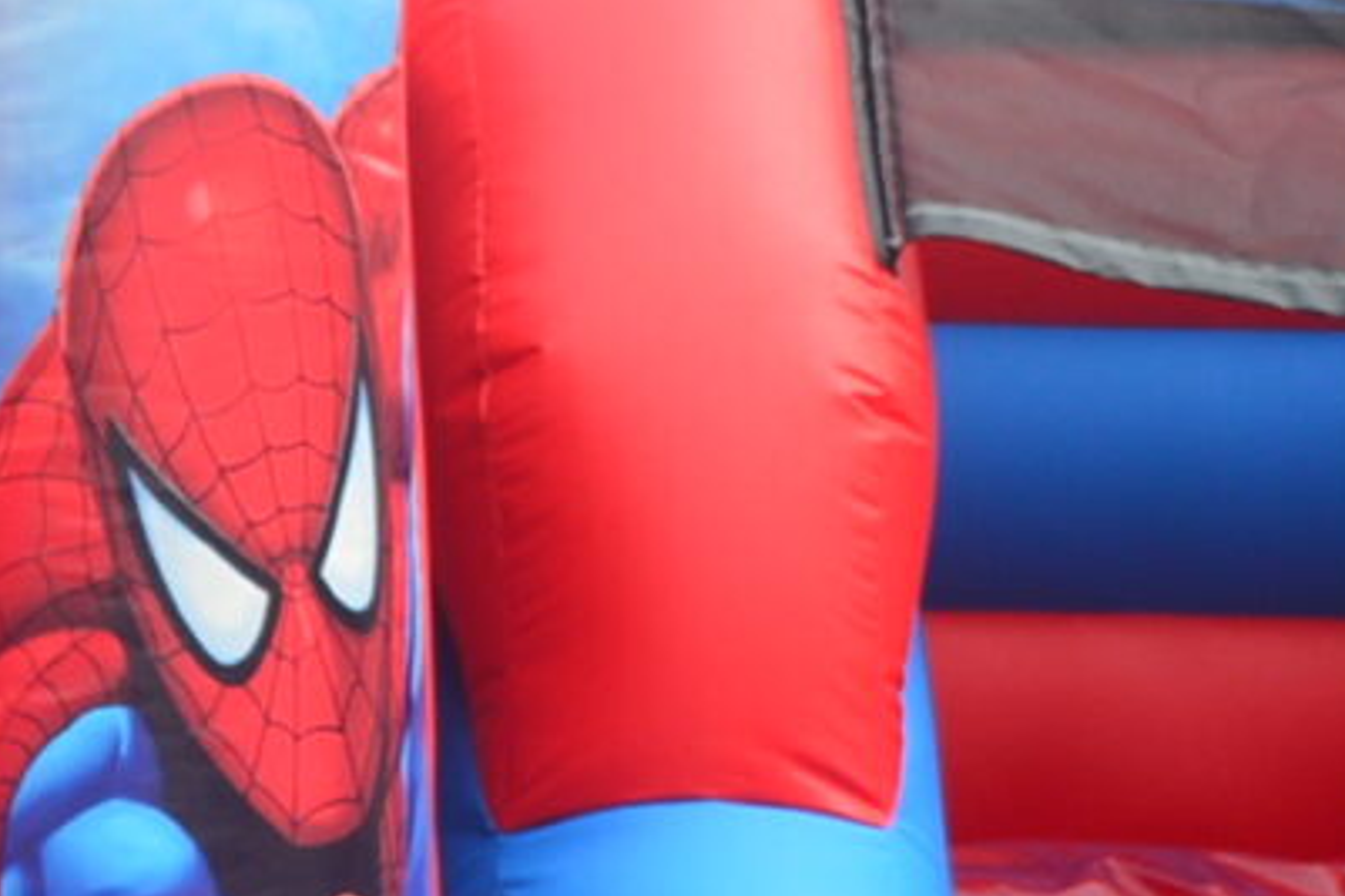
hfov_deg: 7.6
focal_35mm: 268
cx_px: -168
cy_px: 1211
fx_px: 10008
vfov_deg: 5.1
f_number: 7.1
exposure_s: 1/200
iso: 100
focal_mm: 28
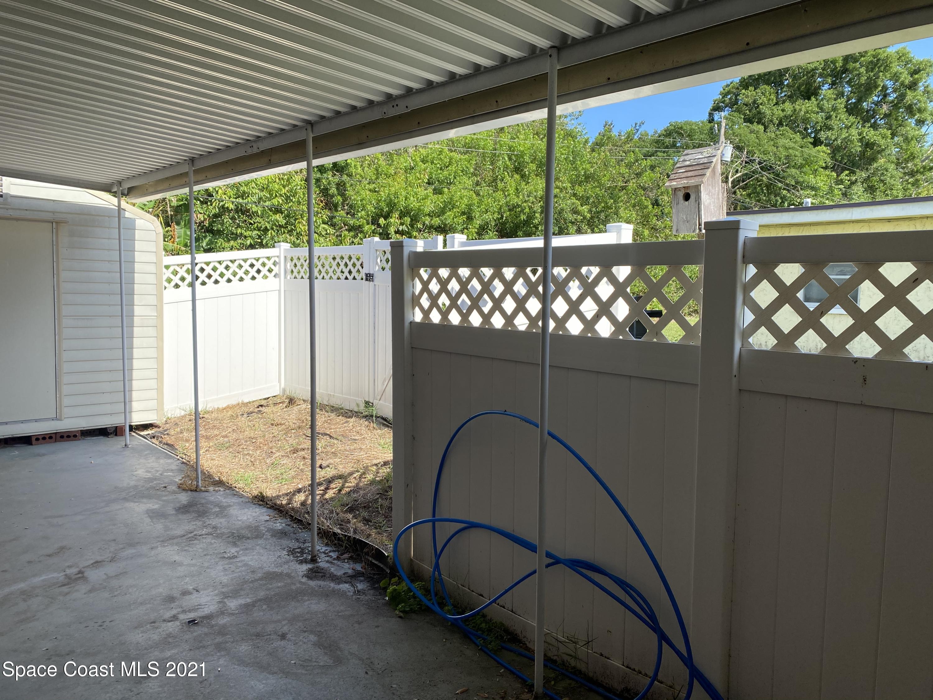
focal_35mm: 26
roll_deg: -0.9
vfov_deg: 53.1
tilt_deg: -6.0
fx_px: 701
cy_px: 350
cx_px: 466
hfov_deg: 67.3
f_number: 1.8
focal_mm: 4.25
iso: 32
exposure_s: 1/1124
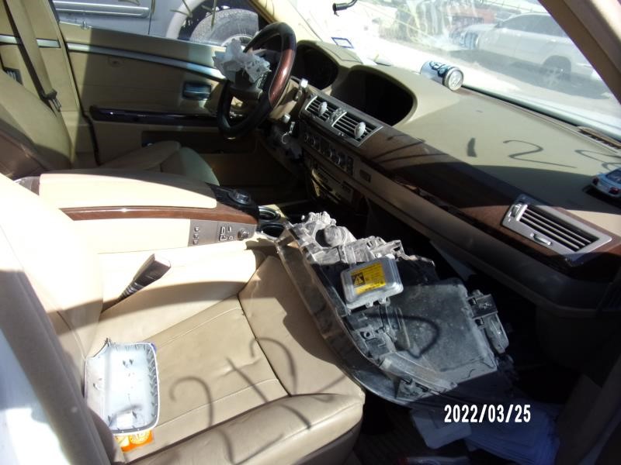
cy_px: 232
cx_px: 310
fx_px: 431
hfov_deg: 71.6
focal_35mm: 24
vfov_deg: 56.8
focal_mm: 4.3
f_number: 3.3
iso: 80
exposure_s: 1/480
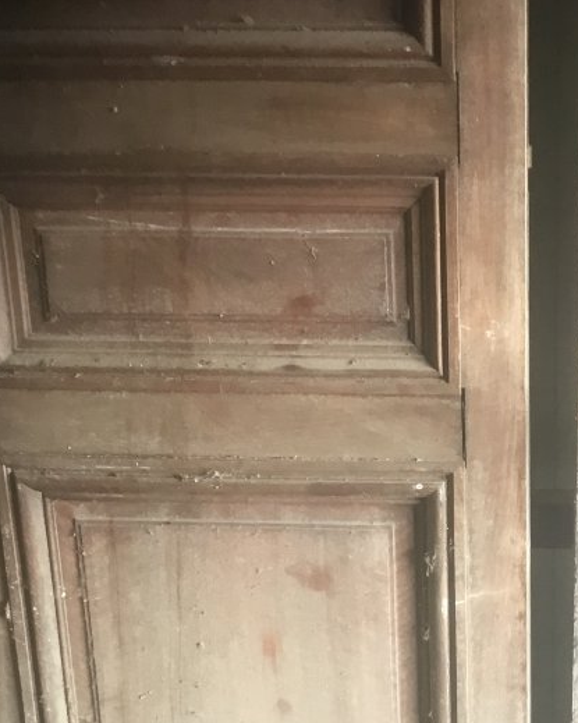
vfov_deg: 26.3
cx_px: 554
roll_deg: -1.3
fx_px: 1497
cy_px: 634
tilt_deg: -22.9
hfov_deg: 21.2
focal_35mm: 70
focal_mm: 3.3
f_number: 2.4
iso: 80
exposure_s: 1/33
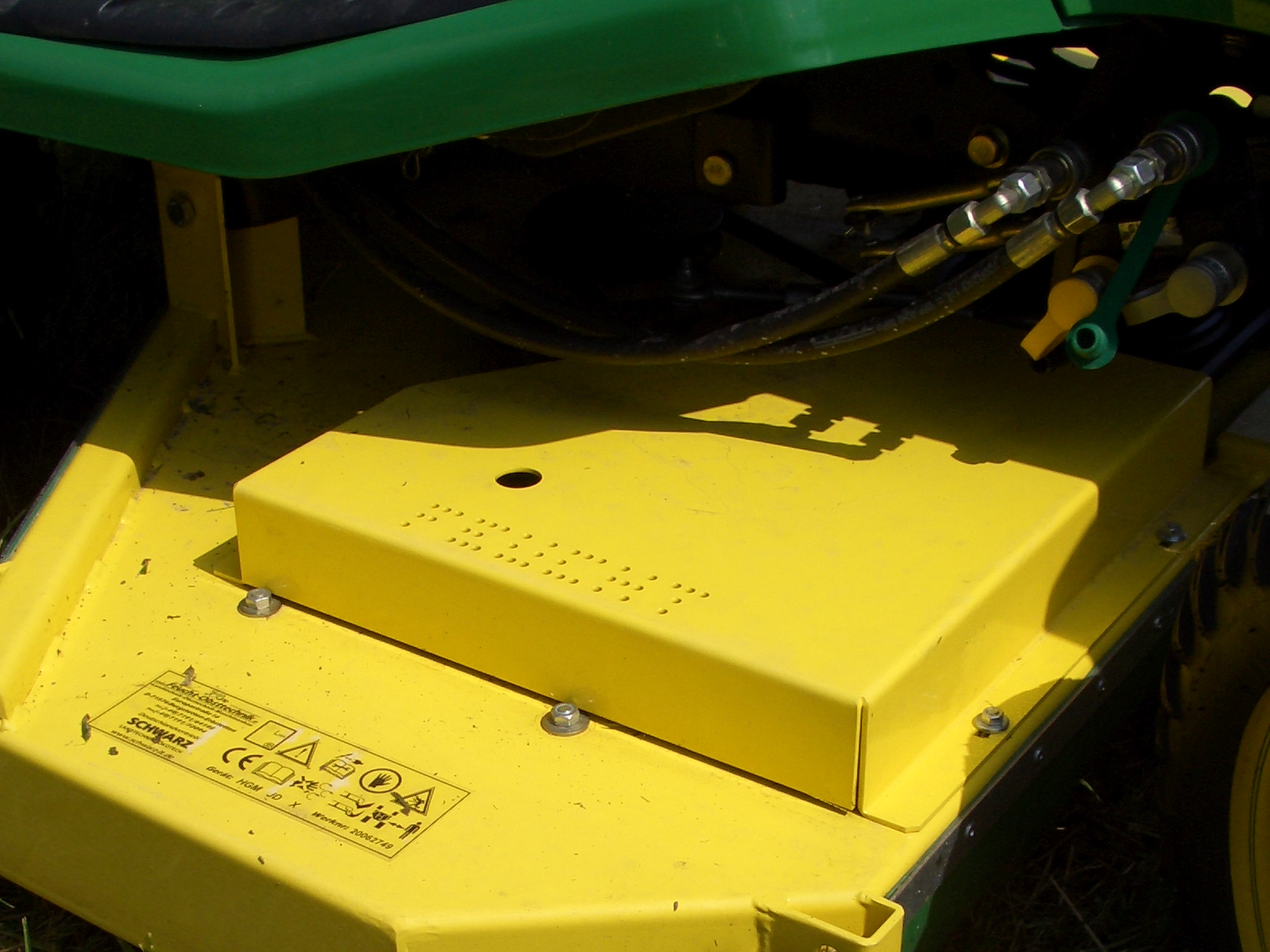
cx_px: 573
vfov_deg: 25.5
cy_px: 626
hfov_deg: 33.8
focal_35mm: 57
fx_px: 2091
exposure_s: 1/1000
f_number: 4.3
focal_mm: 5.8
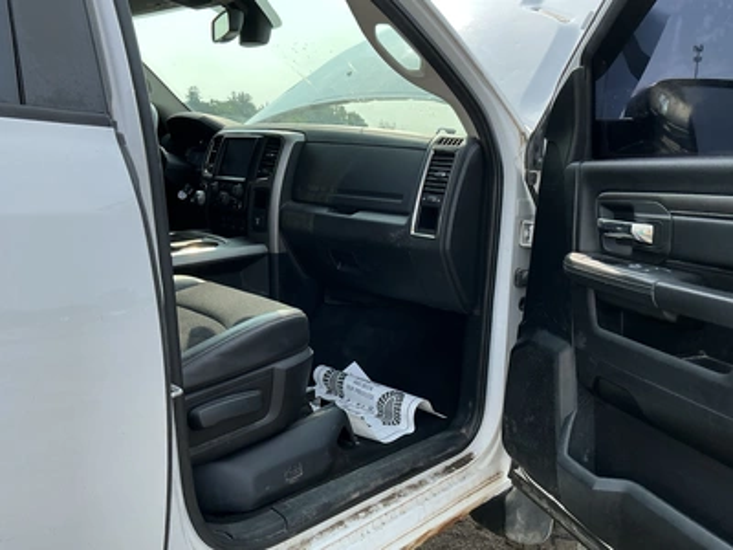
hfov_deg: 63.4
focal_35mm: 28
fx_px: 593
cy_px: 275
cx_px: 366
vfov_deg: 49.7
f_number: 1.8
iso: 25
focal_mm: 3
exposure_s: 1/469
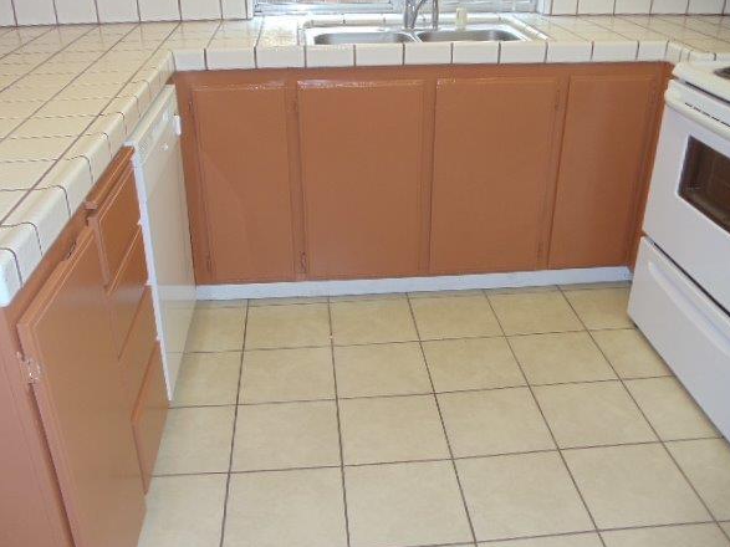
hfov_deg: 39.6
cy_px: 291
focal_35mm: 48
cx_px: 337
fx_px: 1012
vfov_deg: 30.2
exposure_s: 1/30
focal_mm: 6
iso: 200
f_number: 3.5
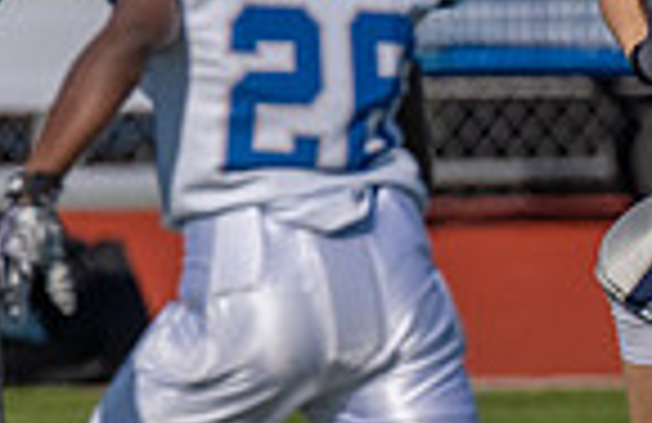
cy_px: -18
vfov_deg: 0.9
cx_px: 613
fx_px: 25913
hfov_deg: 1.4
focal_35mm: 1443
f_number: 3.2
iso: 160
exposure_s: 1/5000
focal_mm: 200
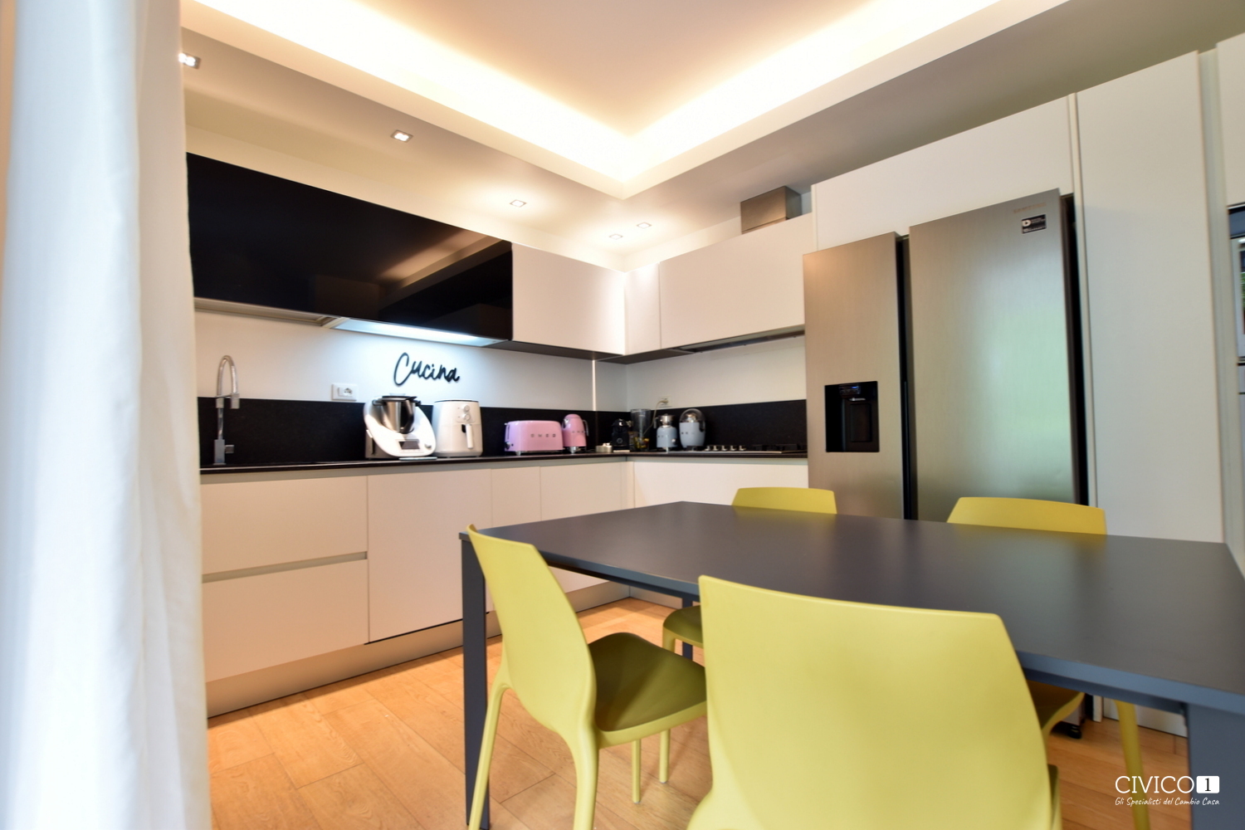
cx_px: 622
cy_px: 415
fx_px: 519
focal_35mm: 15
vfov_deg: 77.3
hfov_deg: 100.4
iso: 100
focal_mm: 10
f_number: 5.6
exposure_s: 1/1.6
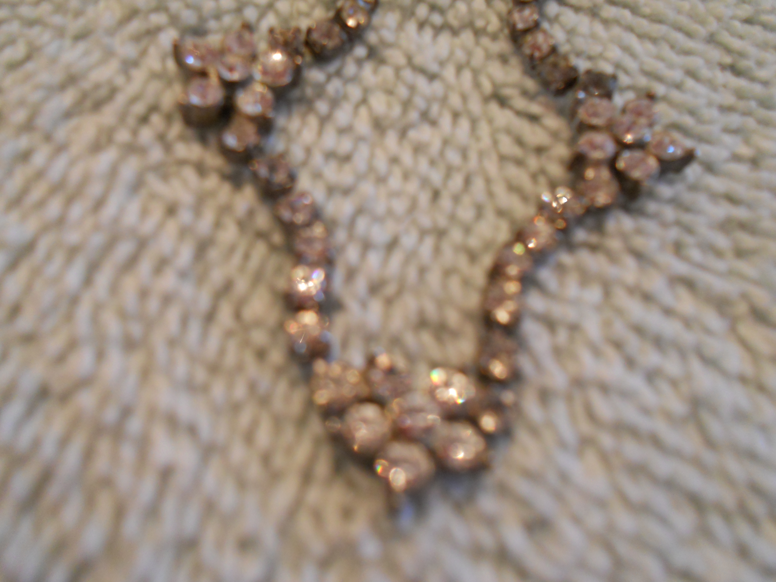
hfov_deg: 56.8
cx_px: 388
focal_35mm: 32
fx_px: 717
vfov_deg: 44.2
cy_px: 291
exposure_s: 1/30
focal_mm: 5.8
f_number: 3.5
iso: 320
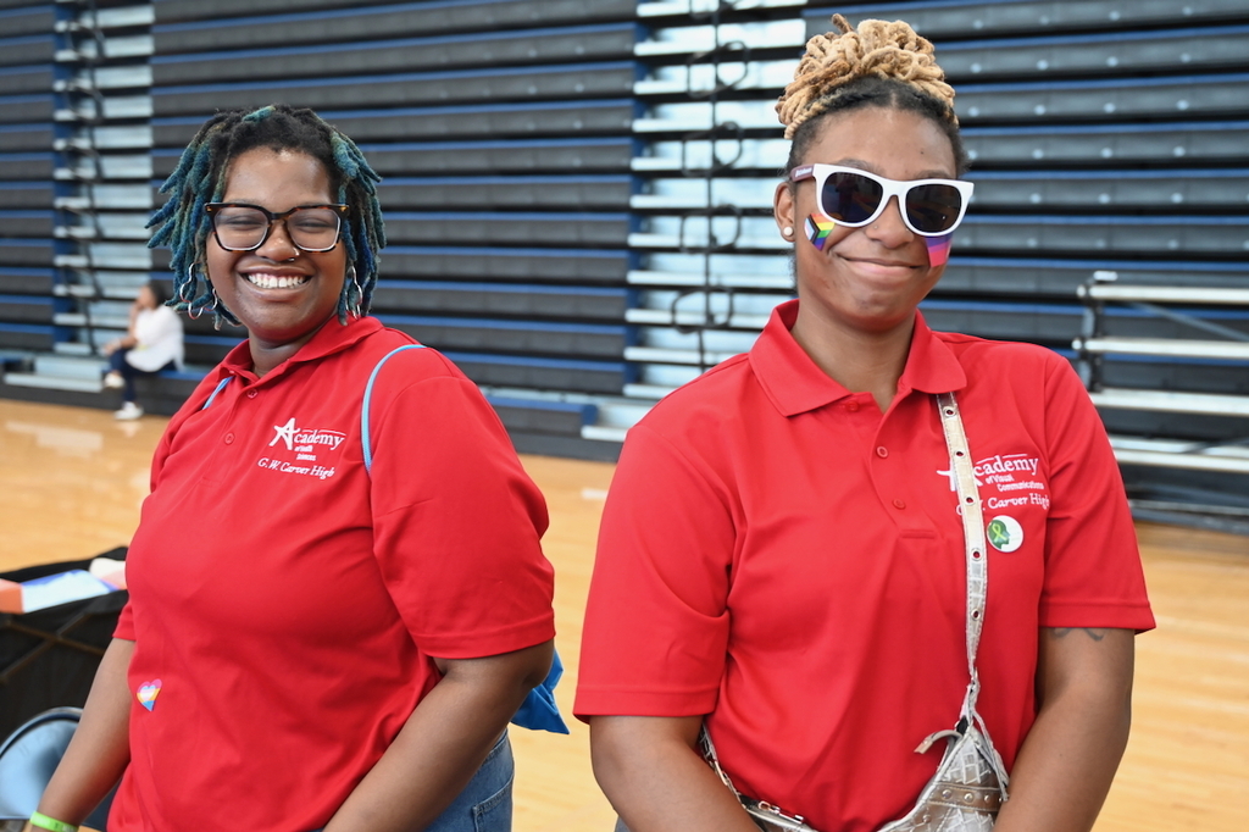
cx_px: 624
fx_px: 1457
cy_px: 416
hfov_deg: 46.4
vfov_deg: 31.9
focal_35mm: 42
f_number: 4
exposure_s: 1/125
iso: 1800
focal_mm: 42
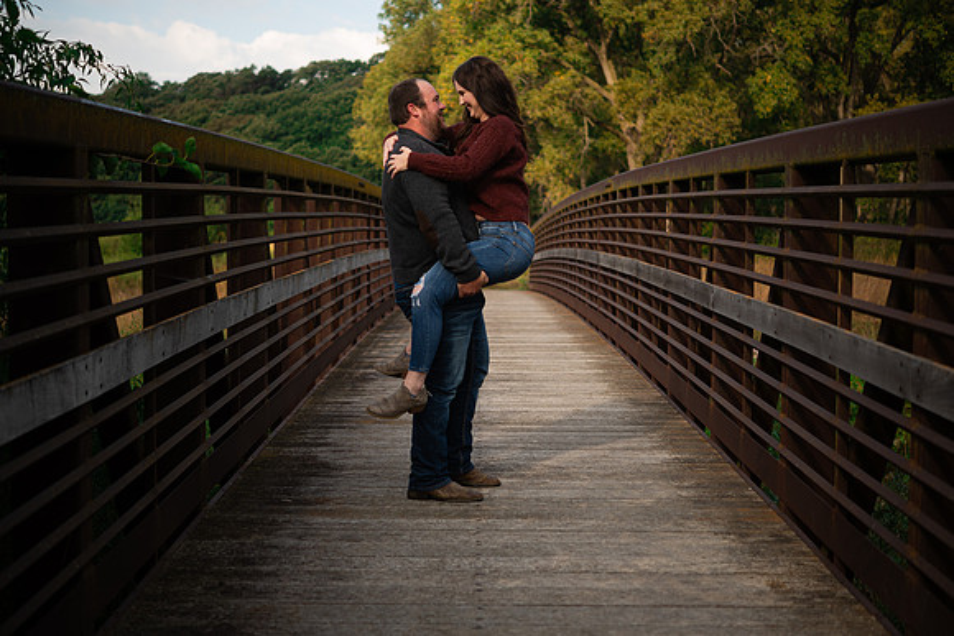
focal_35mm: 60
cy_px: 318
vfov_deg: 22.6
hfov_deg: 33.4
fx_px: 1590
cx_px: 477
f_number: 2.8
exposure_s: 1/500
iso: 100
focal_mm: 60
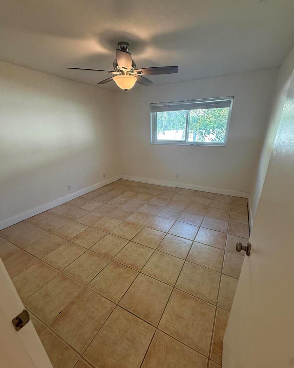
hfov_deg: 84.1
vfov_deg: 96.7
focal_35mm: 15
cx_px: 150
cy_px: 195
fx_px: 163
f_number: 2.2
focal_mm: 2.22
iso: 160
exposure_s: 1/120
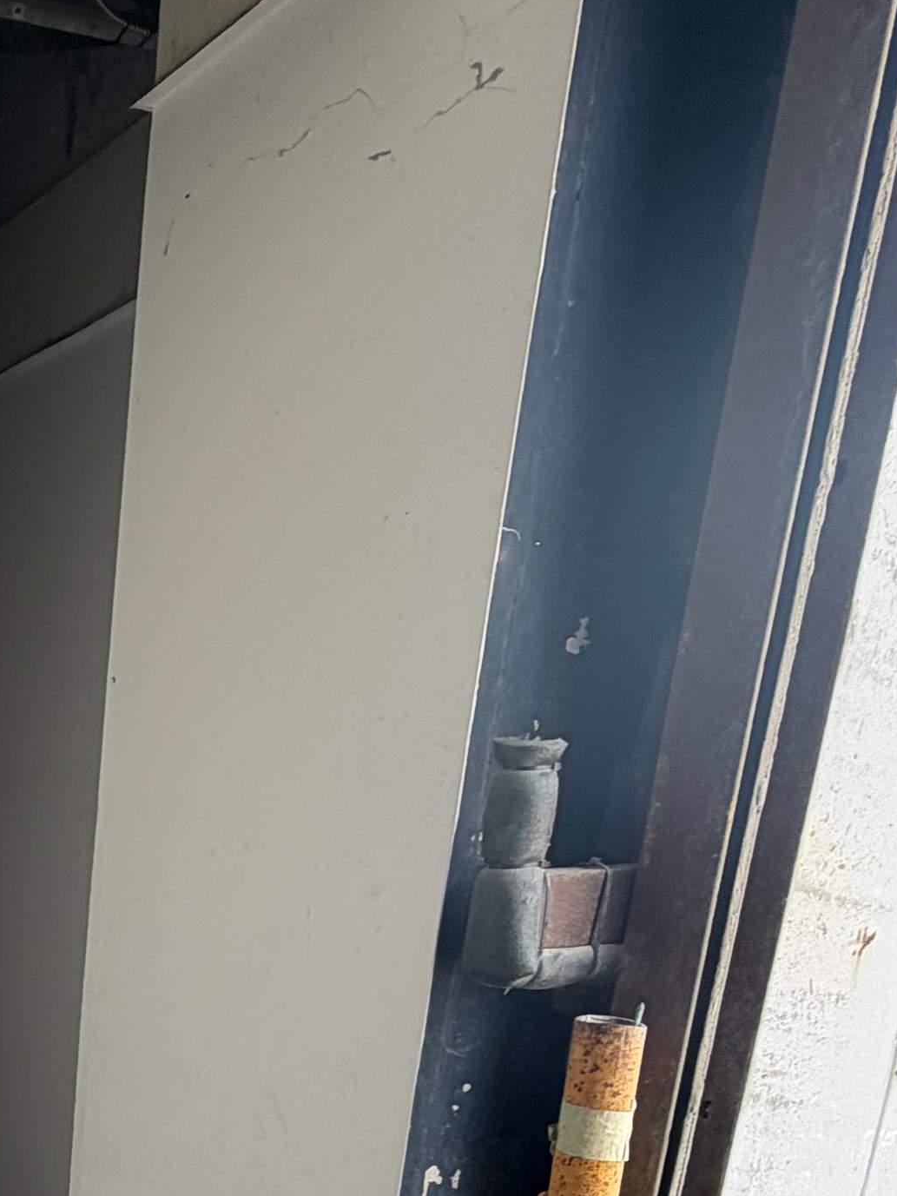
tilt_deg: -16.1
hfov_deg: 29.7
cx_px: -199
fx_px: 1416
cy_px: 1218
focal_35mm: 41
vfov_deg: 39.8
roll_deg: -1.2
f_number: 2.2
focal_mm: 2.22
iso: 40
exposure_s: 1/184
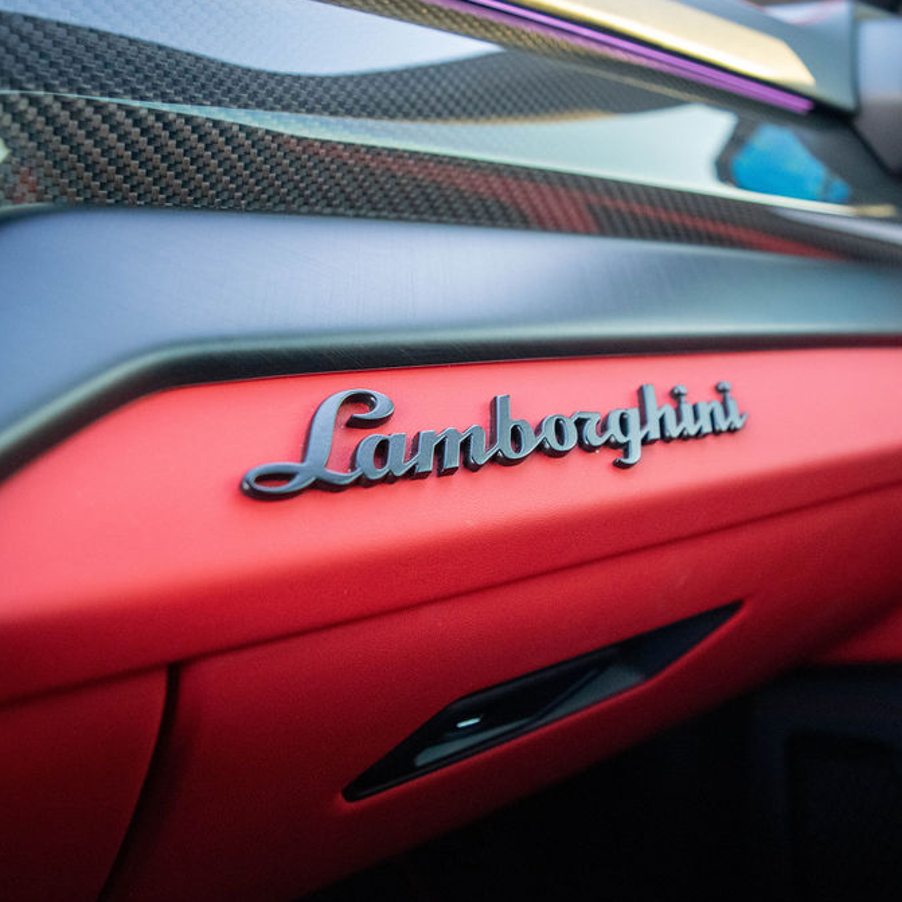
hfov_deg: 47.2
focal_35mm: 35
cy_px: 452
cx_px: 483
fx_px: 1032
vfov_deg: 47.2
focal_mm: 18
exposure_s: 1/125
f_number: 4
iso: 2200
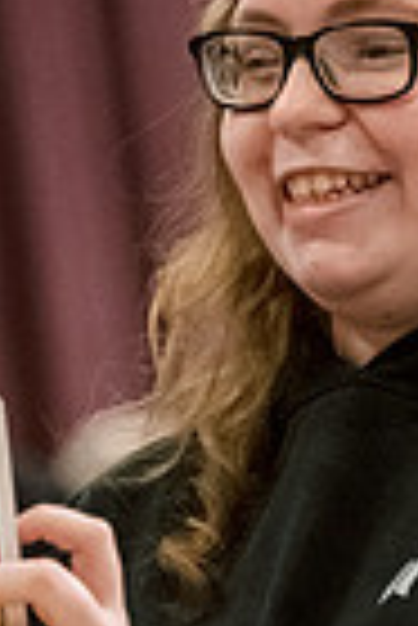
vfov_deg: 4.9
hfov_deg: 3.3
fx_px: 7262
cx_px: 472
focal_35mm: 418
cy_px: 254
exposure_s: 1/200
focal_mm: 100
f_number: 2.8
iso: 5000
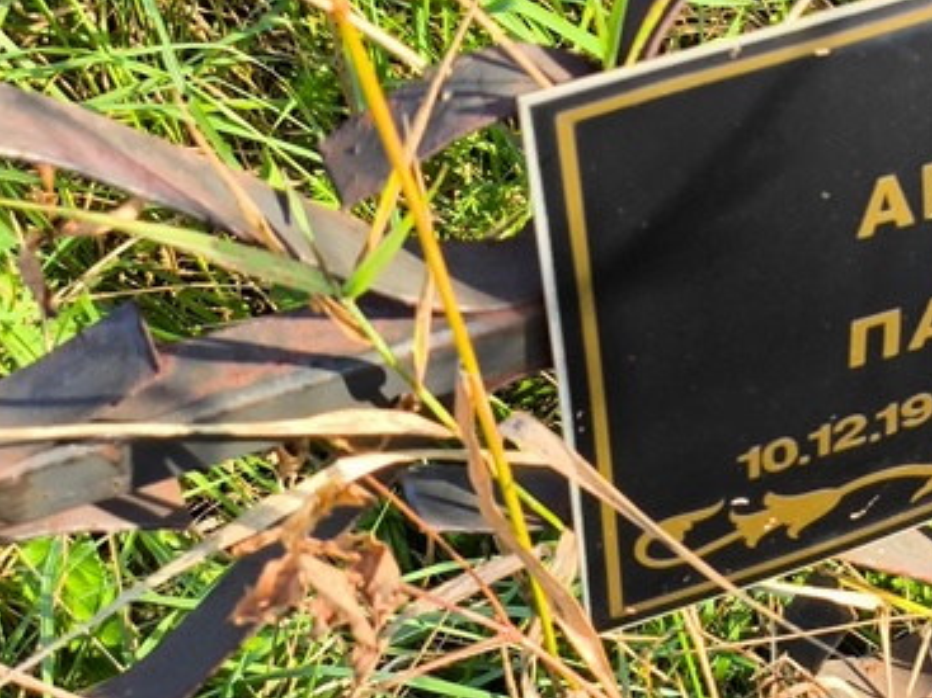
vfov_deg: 13.5
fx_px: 2934
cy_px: 221
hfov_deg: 17.6
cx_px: 966
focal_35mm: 109
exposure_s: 1/331
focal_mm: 4.71
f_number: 1.7
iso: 50
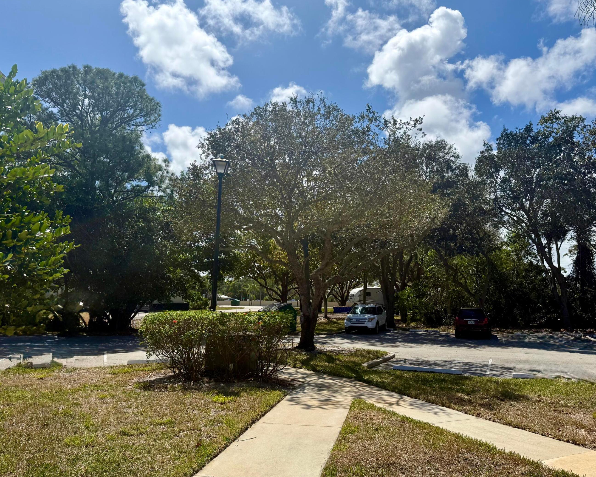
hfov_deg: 66.0
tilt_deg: +7.9
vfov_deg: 54.9
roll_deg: -0.8
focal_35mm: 26
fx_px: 459
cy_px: 231
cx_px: 301
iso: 100
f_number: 1.78
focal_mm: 6.76
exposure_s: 1/10309
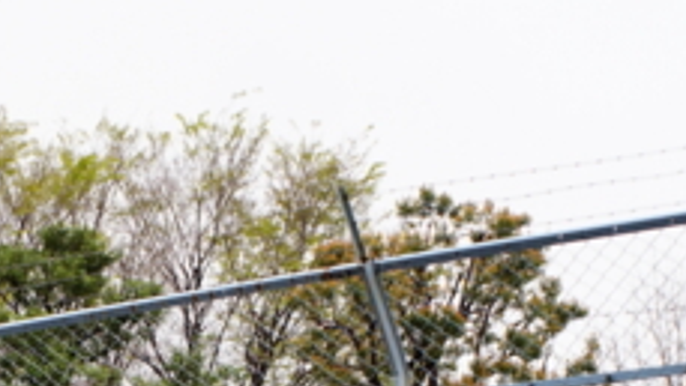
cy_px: 600
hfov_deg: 17.9
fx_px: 2129
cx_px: 18
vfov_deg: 10.0
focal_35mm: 117
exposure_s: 1/400
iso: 800
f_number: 8
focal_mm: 40
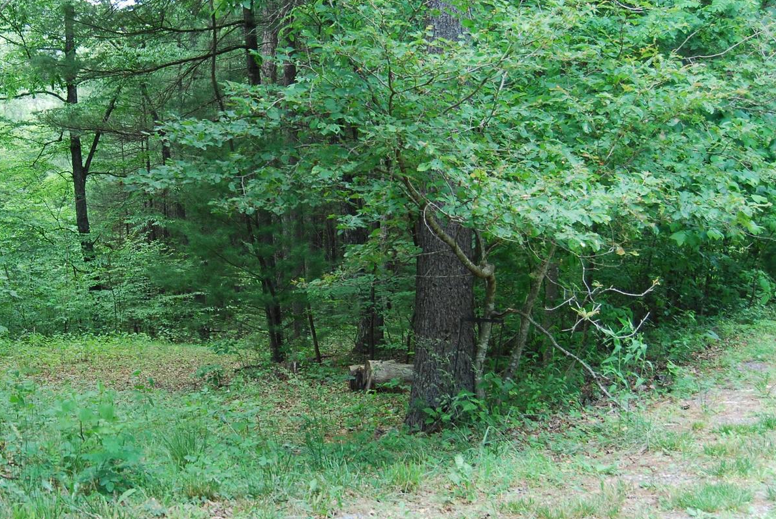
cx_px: 176
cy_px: 285
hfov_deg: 31.7
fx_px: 1338
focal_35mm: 62
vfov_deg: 21.9
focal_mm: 24
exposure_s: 1/60
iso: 280
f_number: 4
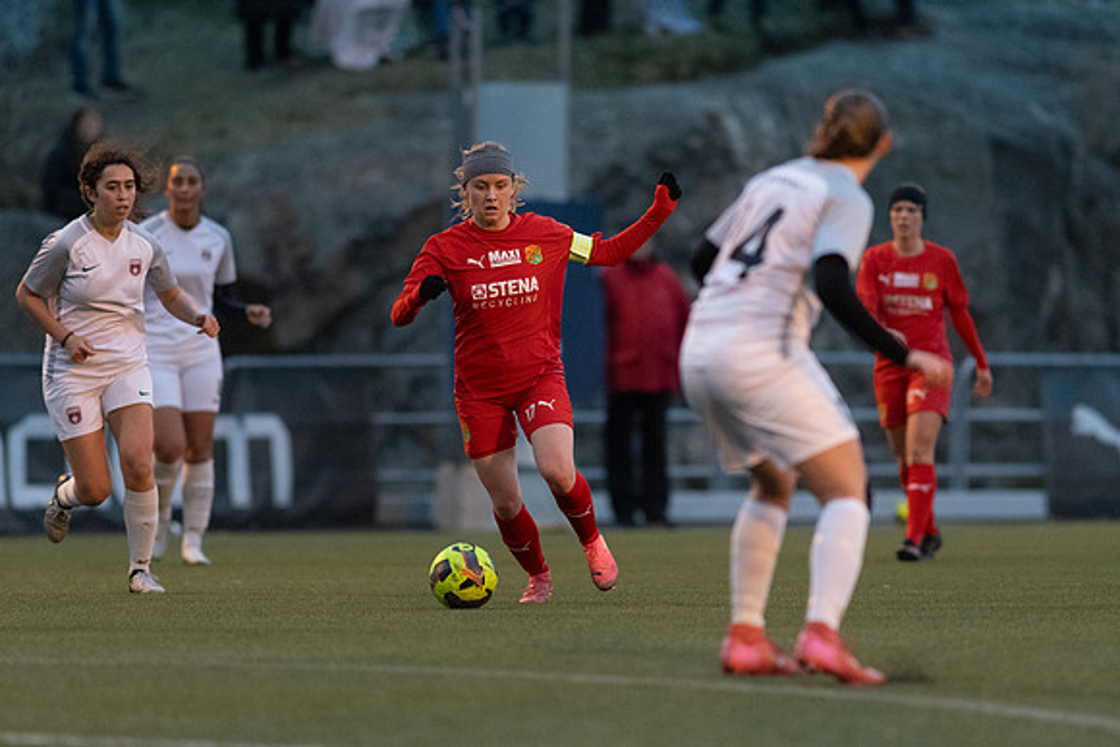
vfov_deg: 3.1
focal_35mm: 450
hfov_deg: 4.6
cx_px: 560
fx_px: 14003
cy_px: 374
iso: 8000
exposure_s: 1/800
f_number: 3.2
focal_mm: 300
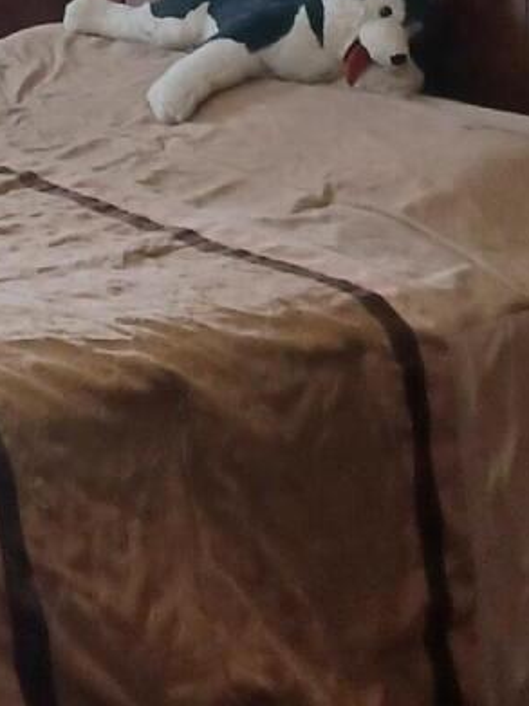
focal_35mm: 128
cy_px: -144
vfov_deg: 14.9
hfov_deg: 11.3
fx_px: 2610
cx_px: -128
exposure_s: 1/60
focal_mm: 4.6
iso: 200
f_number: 1.8
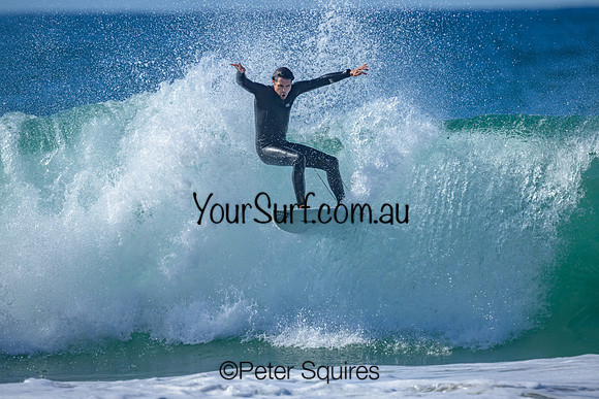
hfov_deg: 2.4
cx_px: 307
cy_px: 206
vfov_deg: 1.6
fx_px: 14015
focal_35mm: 842
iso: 220
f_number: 6.3
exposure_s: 1/2000
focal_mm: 800
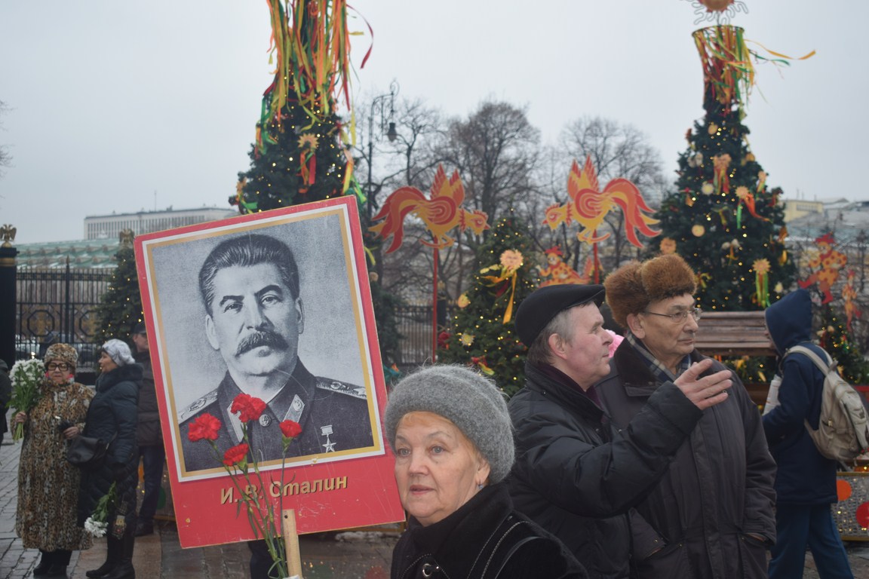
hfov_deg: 35.1
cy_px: 290
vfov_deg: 23.8
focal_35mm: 57
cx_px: 434
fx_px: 1376
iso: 125
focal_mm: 38
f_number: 5.6
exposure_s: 1/125
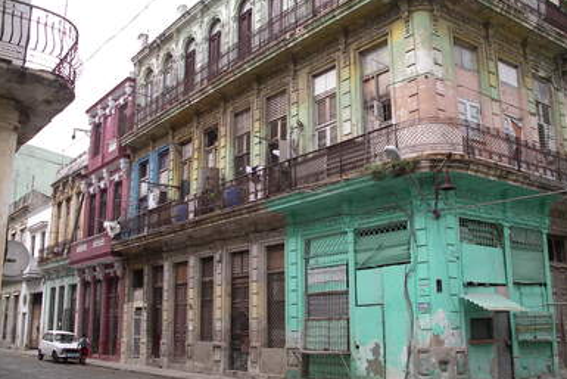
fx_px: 614
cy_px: 197
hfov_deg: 49.5
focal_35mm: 39
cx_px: 284
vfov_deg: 34.2
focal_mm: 7.8
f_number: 3.5
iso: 80
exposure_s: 1/200
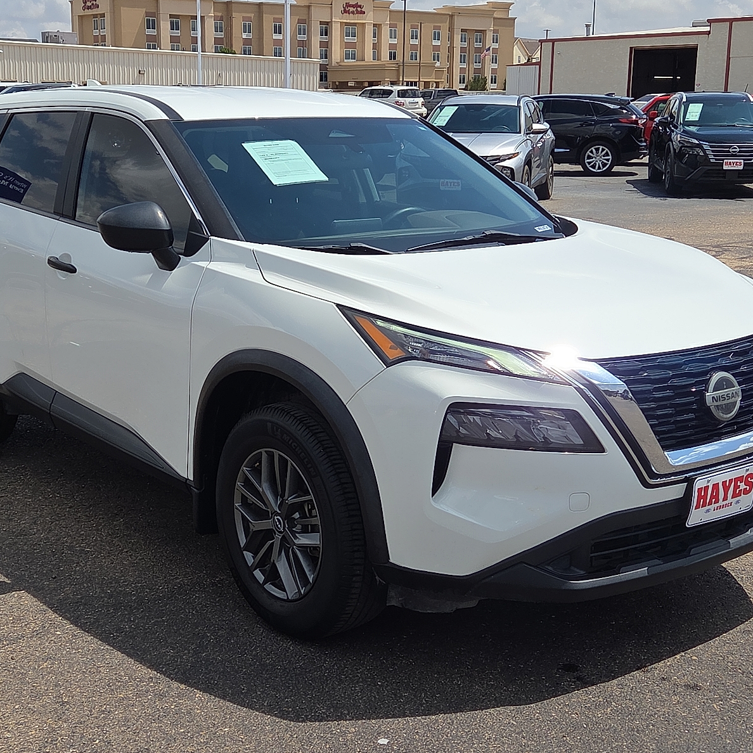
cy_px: 376
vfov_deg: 34.0
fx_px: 1231
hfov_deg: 34.0
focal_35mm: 50
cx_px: 332
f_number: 1.8
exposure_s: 1/10000
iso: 67
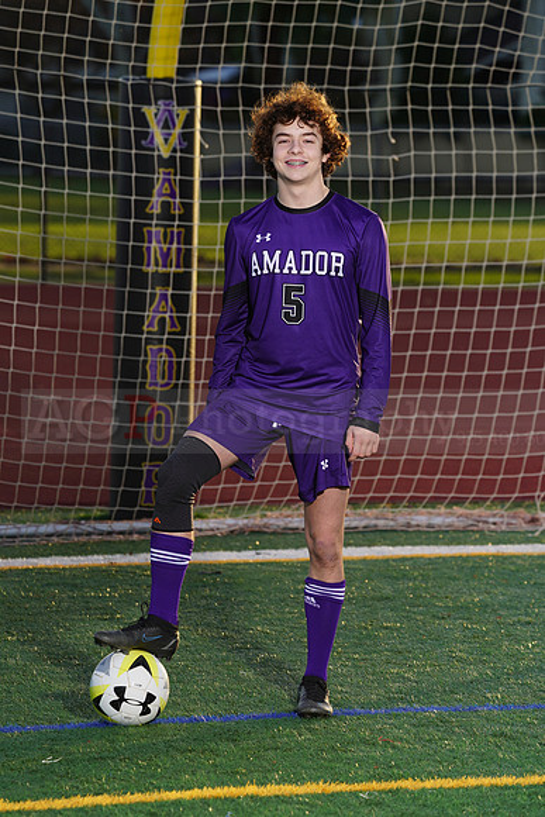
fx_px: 4947
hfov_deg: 6.3
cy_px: 408
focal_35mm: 218
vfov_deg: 9.4
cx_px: 272
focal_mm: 218
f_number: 7.1
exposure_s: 1/200
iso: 100
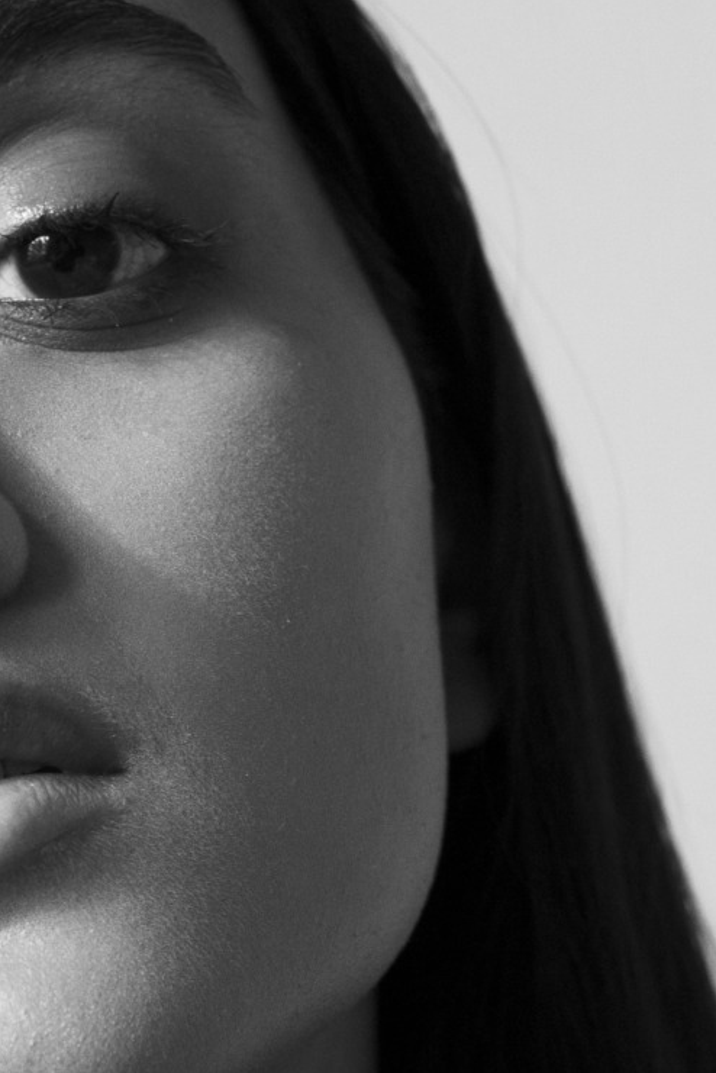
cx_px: -178
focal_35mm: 173
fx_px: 5156
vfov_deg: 11.6
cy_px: 1330
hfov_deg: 7.9
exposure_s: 1/200
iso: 800
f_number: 4
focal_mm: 50
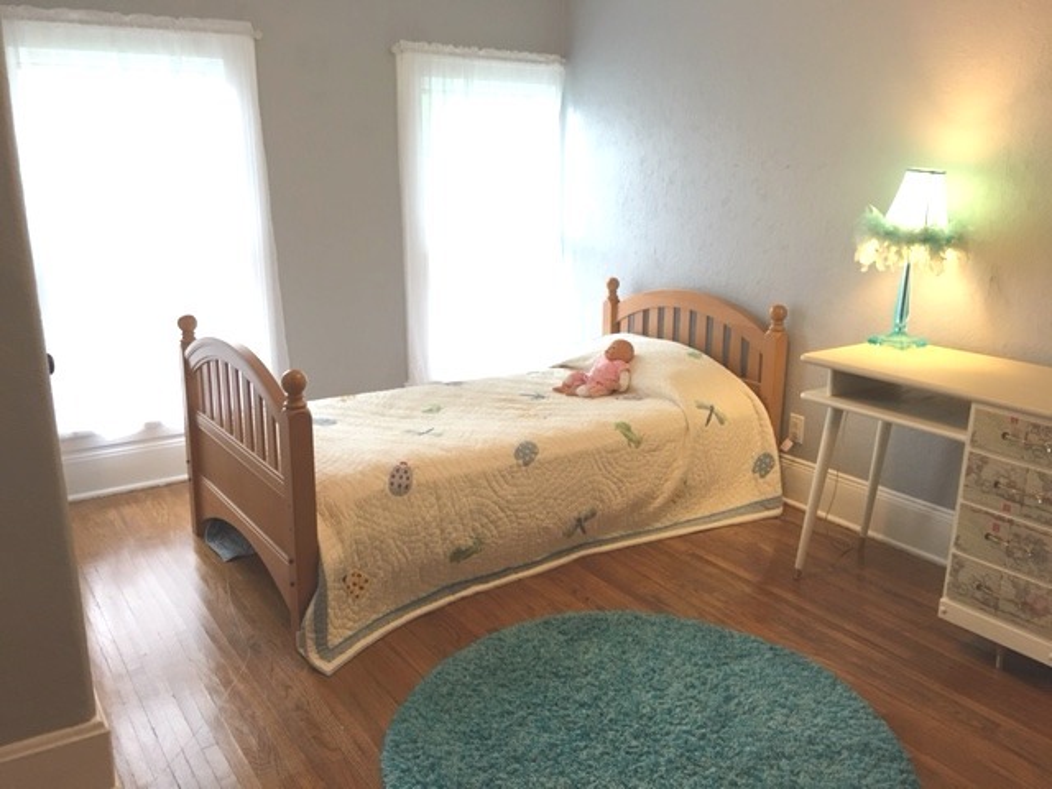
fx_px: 881
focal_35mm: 29
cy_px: 394
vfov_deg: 48.2
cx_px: 526
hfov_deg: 61.7
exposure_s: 1/30
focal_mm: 4.15
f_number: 2.2
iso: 125
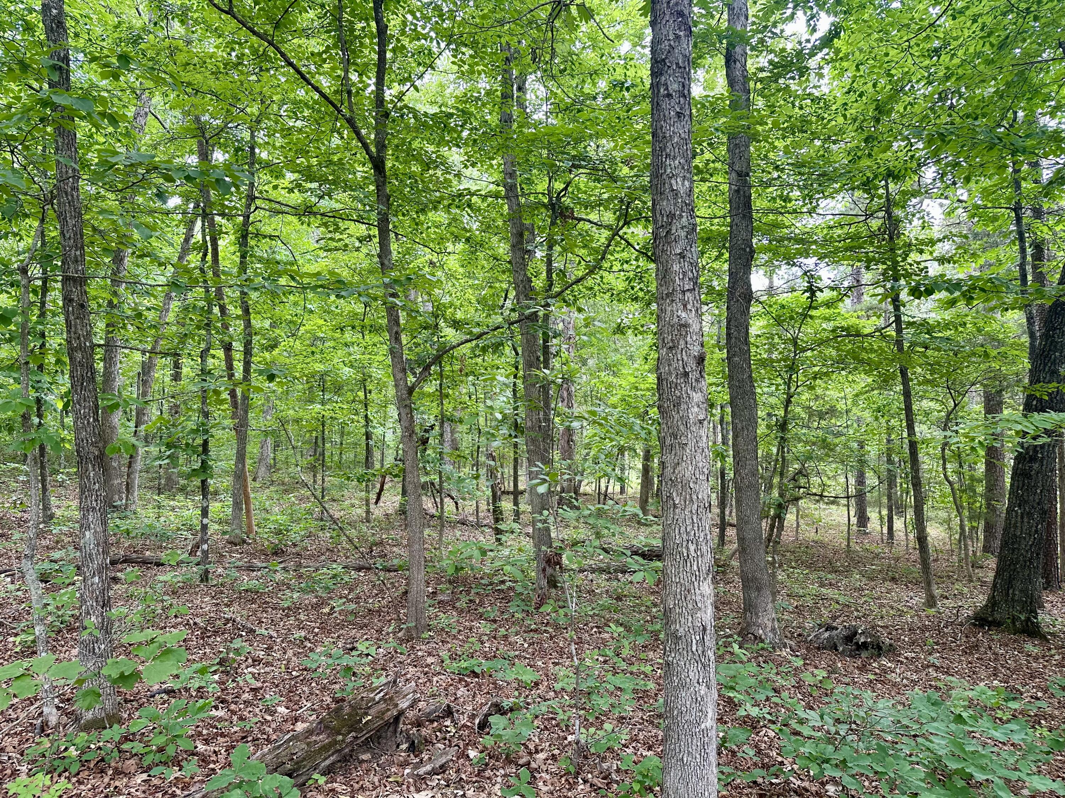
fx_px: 738
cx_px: 532
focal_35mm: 24
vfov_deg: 56.8
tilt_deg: +2.8
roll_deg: +1.2
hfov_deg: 71.6
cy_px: 399
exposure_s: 1/121
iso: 80
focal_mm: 6.86
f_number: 1.78
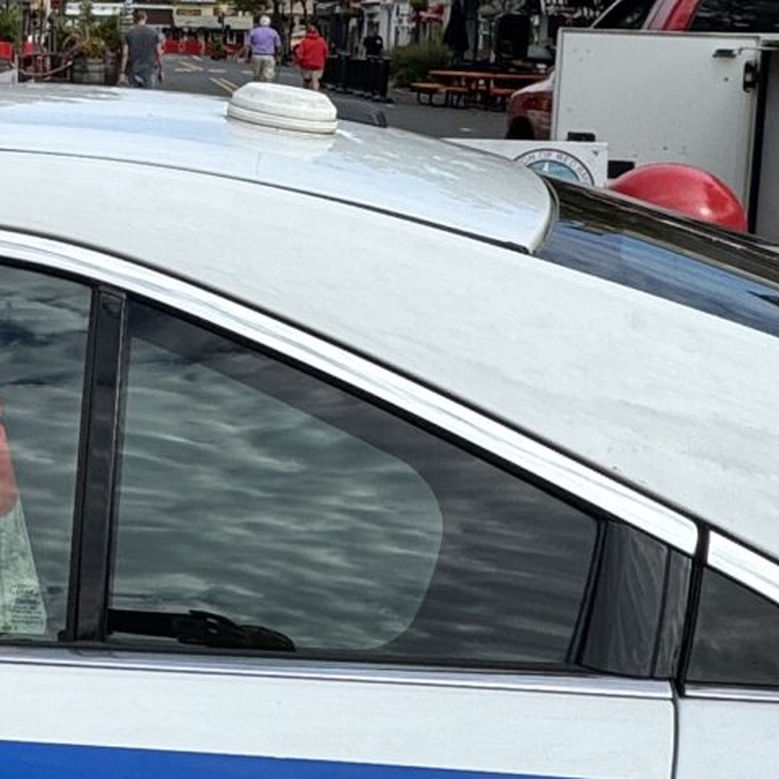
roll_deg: -0.7
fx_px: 1680
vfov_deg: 25.5
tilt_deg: -4.2
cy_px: 115
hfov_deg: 21.9
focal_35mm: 66
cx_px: -378
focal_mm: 2.22
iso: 40
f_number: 2.2
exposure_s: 1/1370
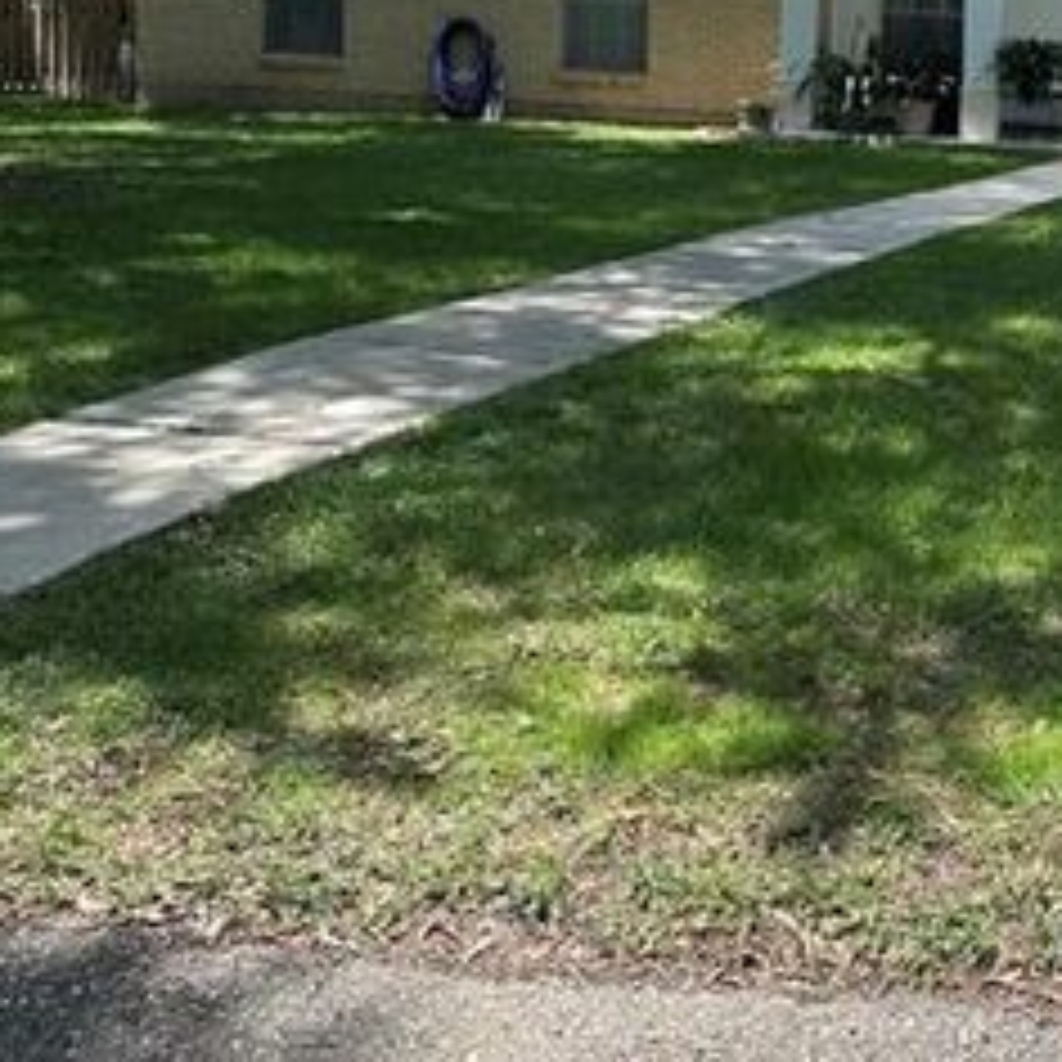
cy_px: 218
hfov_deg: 26.8
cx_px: 1098
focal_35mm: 60
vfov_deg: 28.0
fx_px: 2083
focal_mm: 6.86
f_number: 1.78
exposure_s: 1/2203
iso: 80
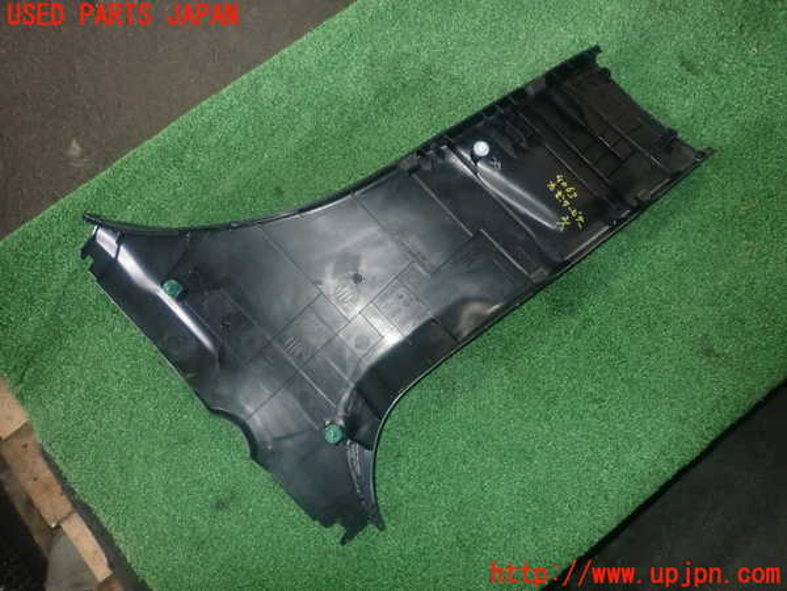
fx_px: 568
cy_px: 296
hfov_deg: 69.4
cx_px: 394
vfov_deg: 54.9
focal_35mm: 25
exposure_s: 1/30
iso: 800
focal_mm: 4.5
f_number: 5.6
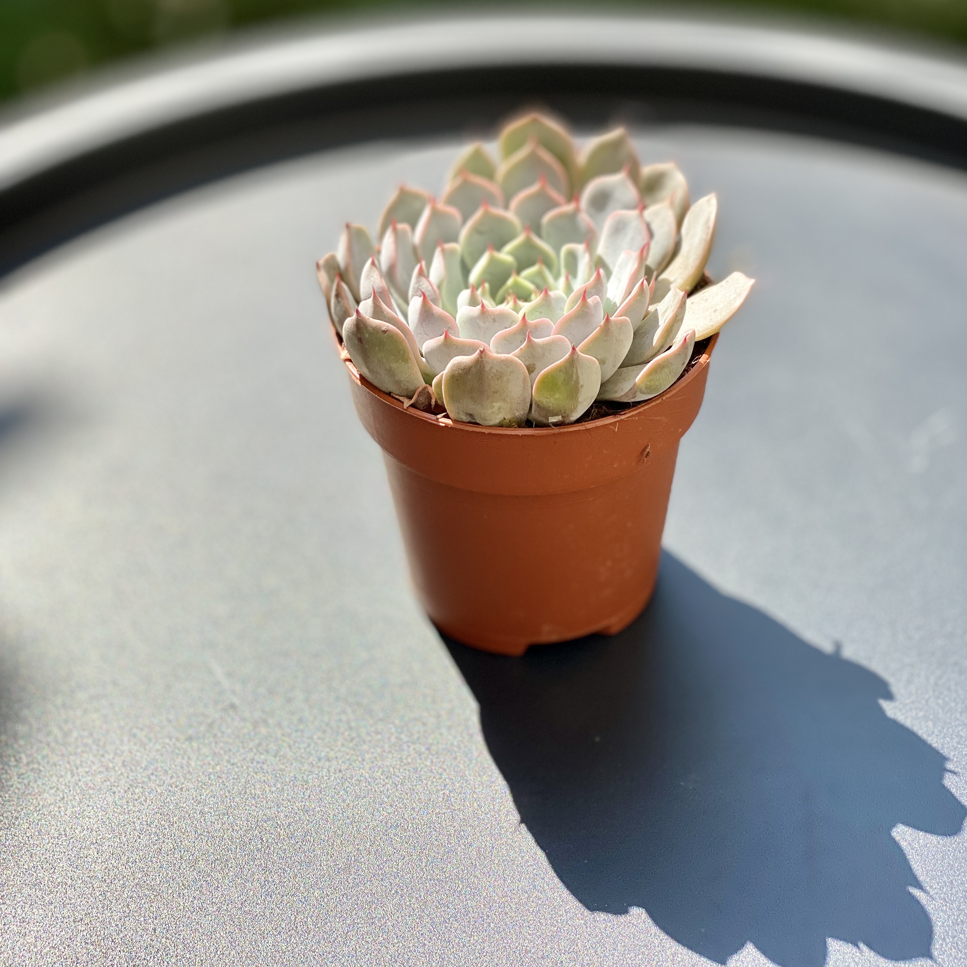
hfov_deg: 27.7
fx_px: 1960
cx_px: 486
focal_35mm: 62
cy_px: 330
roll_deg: -0.7
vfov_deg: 27.6
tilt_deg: -37.5
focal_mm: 6
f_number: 2
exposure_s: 1/905
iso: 20
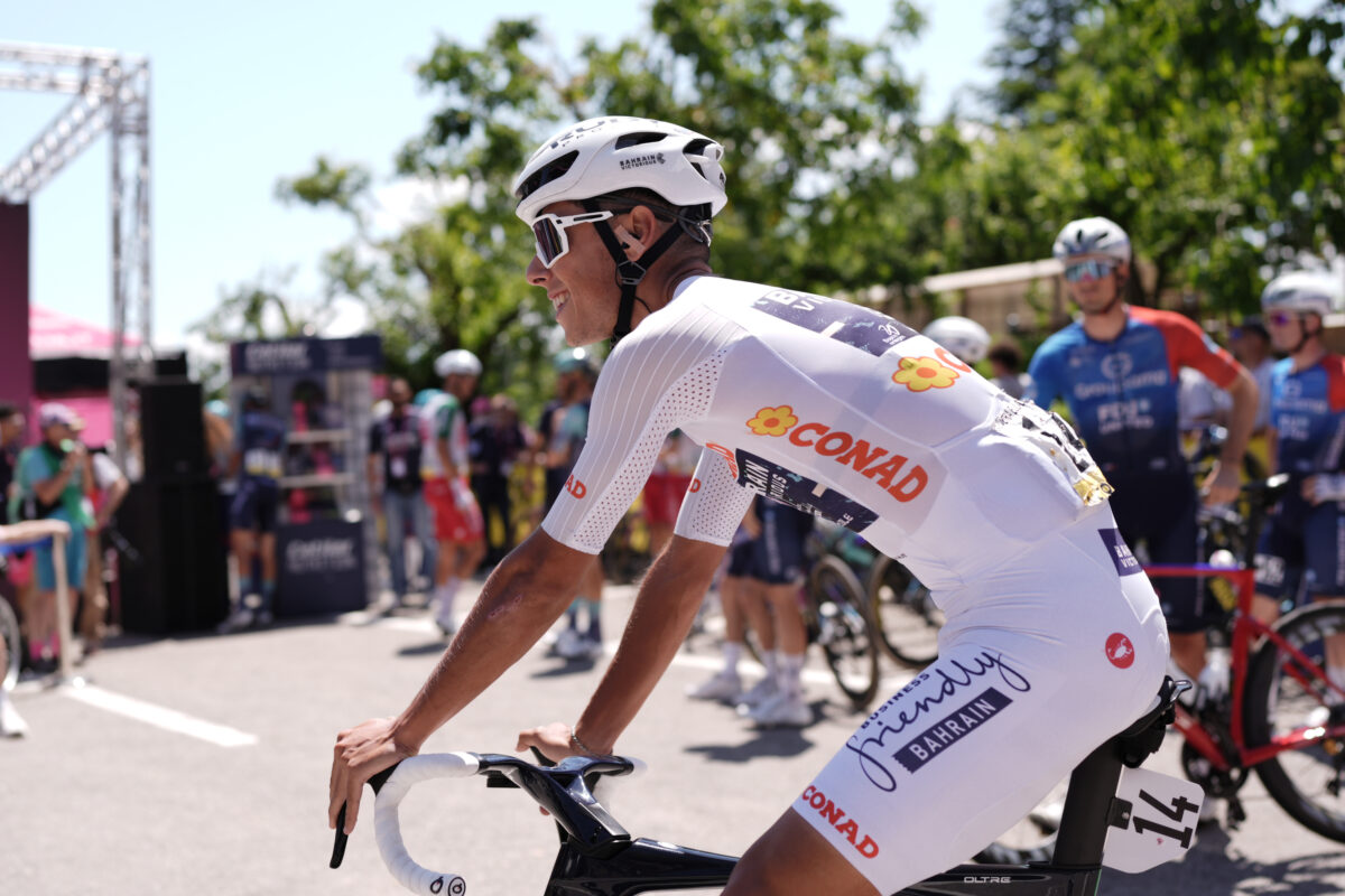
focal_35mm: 35
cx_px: 672
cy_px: 448
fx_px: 1308
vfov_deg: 37.9
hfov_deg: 54.4
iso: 125
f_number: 2
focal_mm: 35
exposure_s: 1/4000
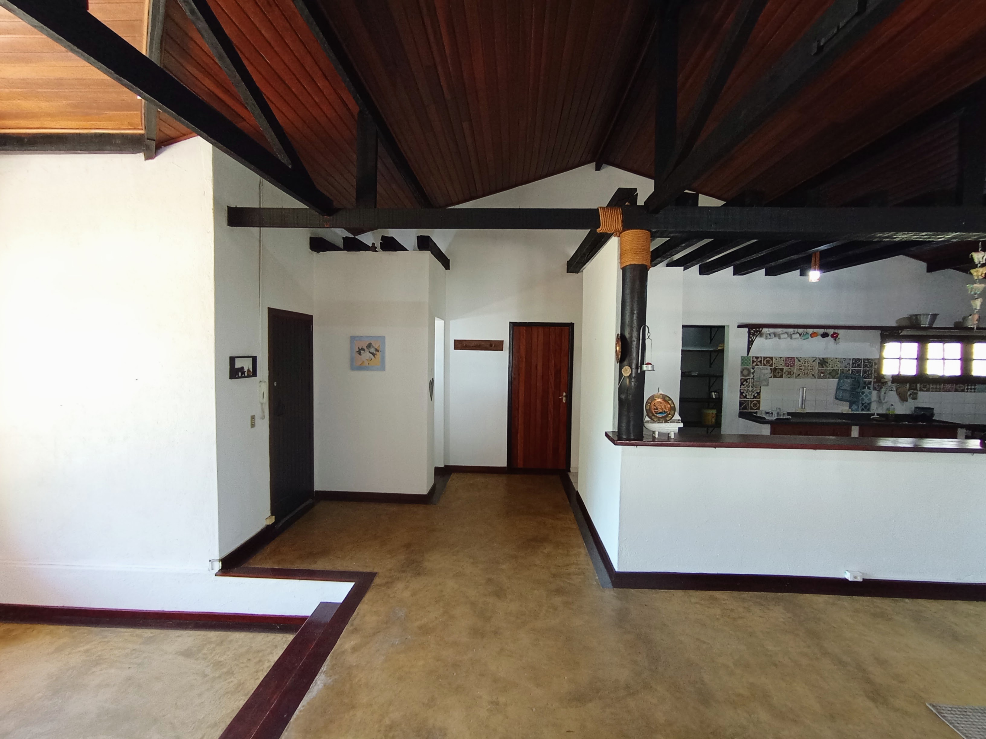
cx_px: 493
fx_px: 456
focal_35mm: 16
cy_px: 370
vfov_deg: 78.1
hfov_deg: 94.5
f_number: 2.2
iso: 185
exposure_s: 1/40
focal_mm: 1.65
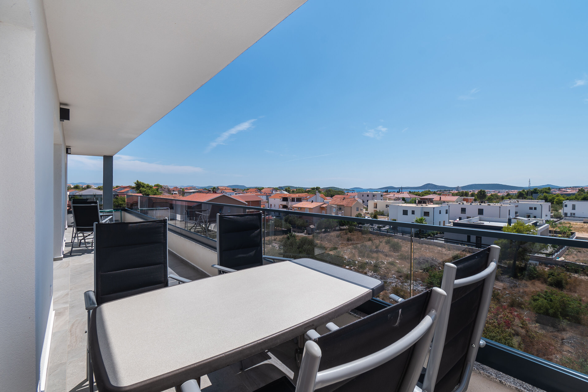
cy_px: 196
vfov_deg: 77.3
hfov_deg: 100.4
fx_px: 245
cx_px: 294
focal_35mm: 15
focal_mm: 10
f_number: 8
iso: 100
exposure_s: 1/200
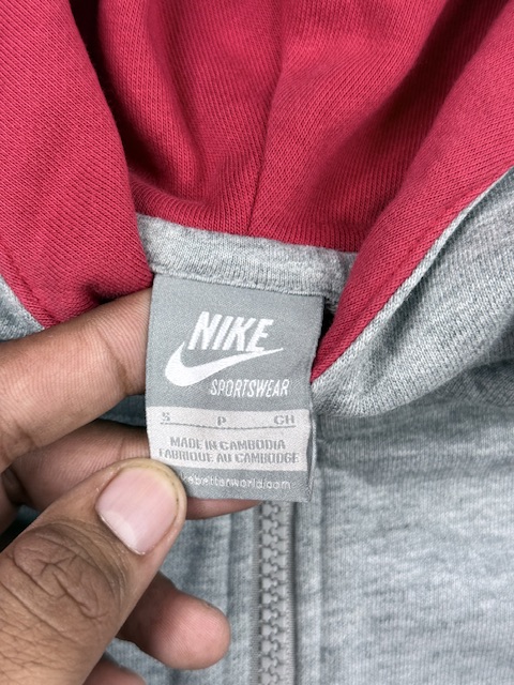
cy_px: 342
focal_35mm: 48
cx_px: 257
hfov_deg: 30.3
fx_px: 950
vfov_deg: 39.7
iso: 50
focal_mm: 6.76
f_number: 1.78
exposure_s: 1/100
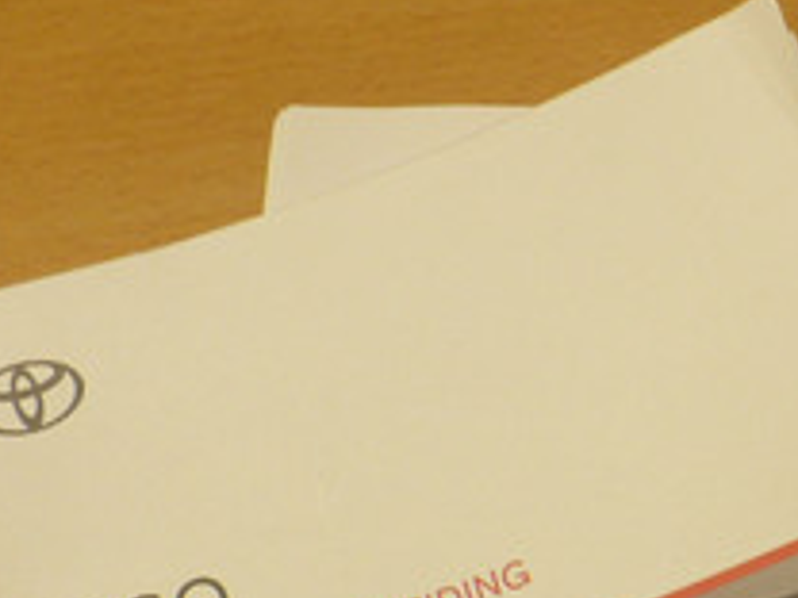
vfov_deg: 12.5
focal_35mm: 114
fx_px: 2628
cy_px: 809
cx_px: 1055
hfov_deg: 16.3
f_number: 2.8
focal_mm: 6.1
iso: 100
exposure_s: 1/30
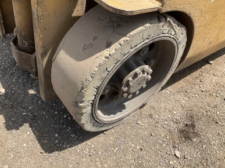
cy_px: 83
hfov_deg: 60.0
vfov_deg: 46.8
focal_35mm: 30
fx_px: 195
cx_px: 111
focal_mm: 3
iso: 25
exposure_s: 1/978
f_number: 1.8
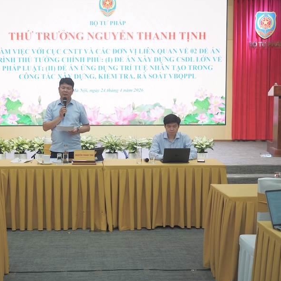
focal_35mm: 60
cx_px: 95
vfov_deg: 28.6
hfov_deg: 28.4
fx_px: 551
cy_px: 140
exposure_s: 1/80
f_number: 2.8
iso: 200
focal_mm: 25
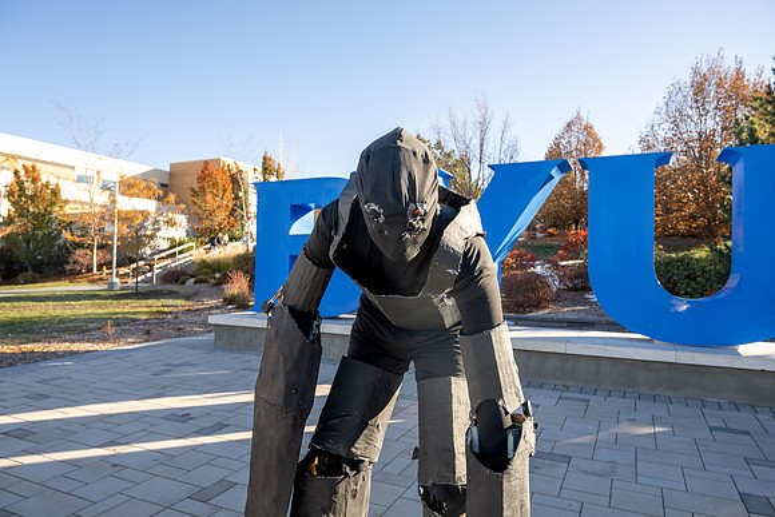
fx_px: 517
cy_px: 258
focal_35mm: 24
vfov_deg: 53.2
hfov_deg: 73.7
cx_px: 388
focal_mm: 24
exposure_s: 1/400
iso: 250
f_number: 6.3
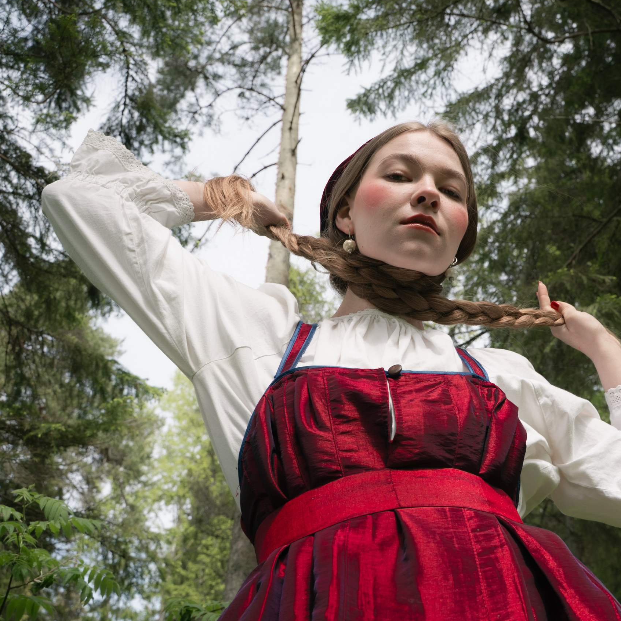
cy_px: 308
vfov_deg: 46.0
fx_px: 731
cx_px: 416
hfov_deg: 45.3
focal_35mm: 36
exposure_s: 1/200
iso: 200
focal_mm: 28
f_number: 8
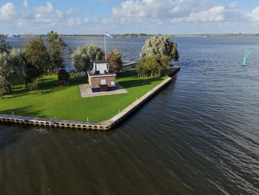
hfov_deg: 71.6
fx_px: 180
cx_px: 130
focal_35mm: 24
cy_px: 98
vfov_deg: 56.8
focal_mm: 8.67
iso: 400
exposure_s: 1/6400
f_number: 1.8
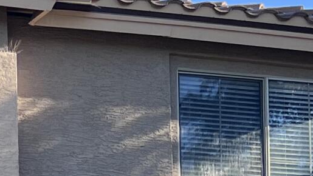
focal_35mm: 165
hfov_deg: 11.8
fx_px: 1370
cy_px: 536
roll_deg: +0.9
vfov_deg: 6.7
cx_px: -290
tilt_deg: +2.0
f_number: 1.5
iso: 50
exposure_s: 1/894
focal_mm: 5.7
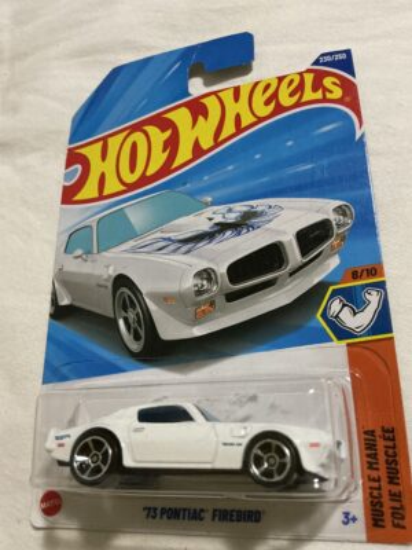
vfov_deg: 61.7
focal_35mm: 29
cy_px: 275
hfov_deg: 48.2
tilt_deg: -60.4
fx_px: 460
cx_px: 206
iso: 320
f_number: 1.8
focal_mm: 3
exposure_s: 1/30
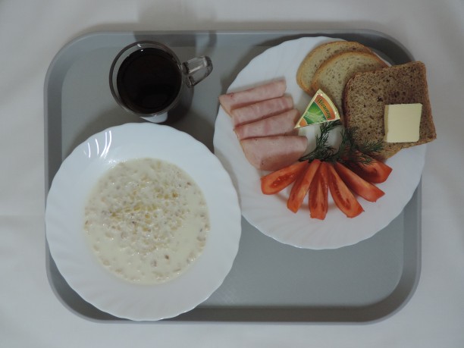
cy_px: 174
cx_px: 232
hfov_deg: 71.6
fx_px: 322
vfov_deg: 56.8
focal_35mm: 24
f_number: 3
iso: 400
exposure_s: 1/25
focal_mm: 4.3
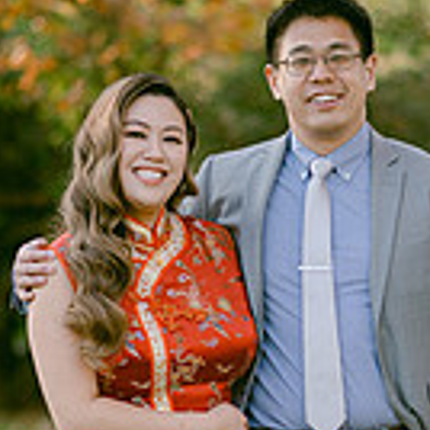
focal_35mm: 242
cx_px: 271
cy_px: 375
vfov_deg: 7.2
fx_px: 3401
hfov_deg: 7.2
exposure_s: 1/640
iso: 200
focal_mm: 85
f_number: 2
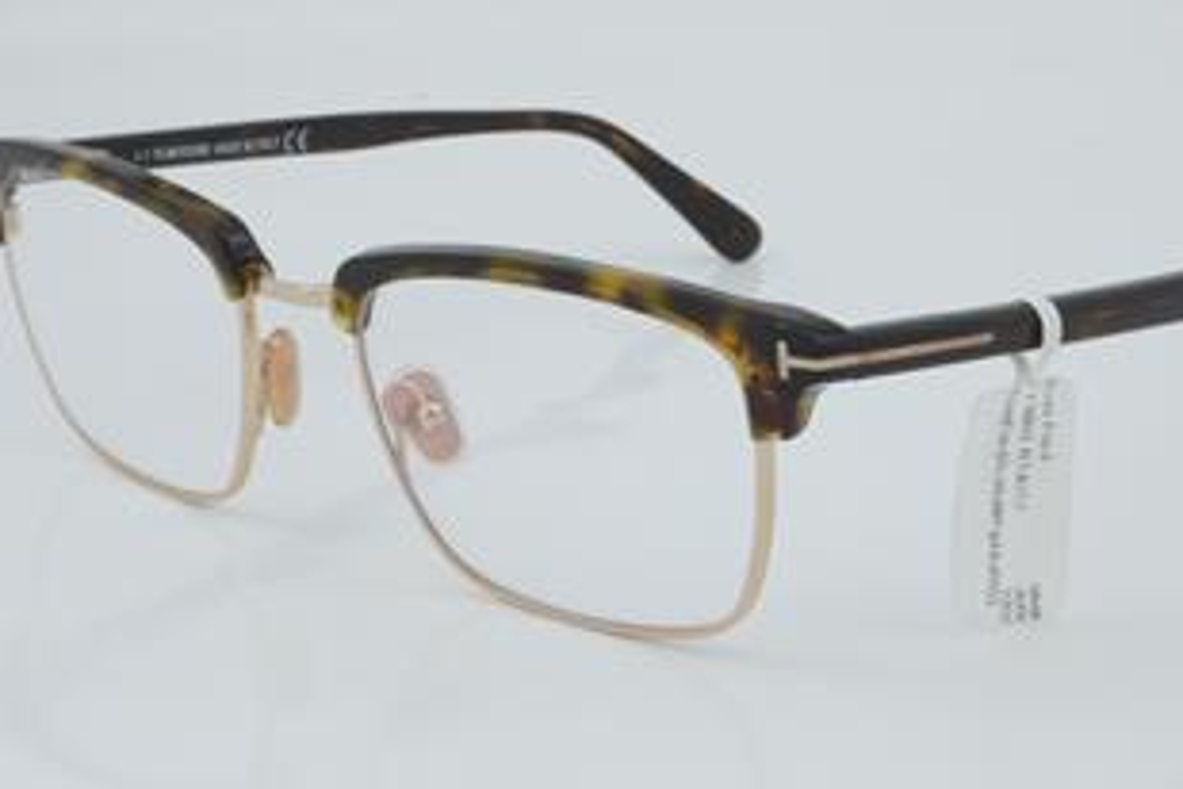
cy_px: 383
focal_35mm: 97
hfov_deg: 21.0
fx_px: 3187
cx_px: 704
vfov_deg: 14.1
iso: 100
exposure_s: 1/3
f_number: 32
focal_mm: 50
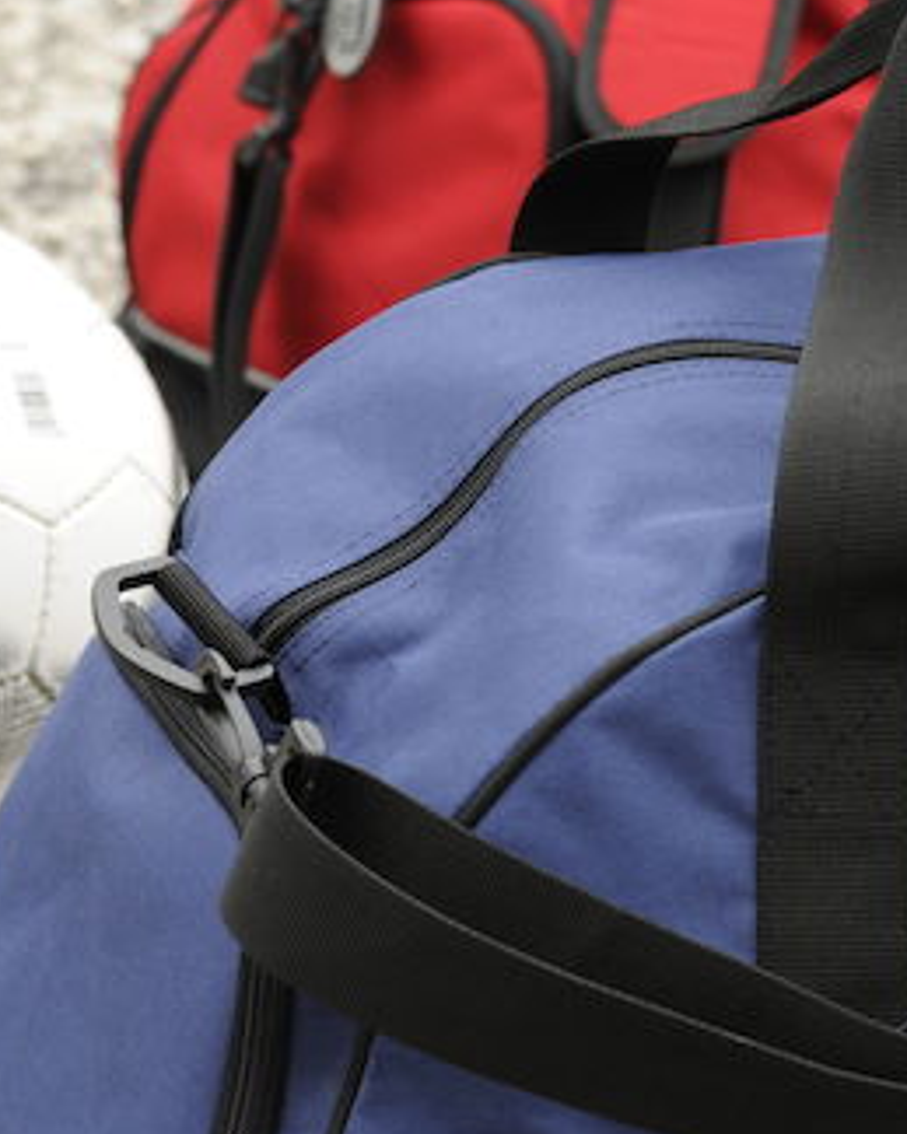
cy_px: 607
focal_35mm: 203
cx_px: 1219
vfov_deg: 9.5
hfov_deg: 7.5
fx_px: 6815
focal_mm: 70
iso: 100
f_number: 5.6
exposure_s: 1/60
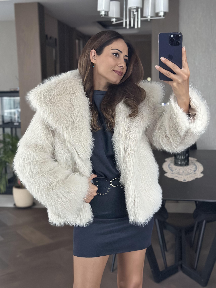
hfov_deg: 30.3
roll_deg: +2.5
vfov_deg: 39.7
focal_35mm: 48
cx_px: 108
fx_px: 399
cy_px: 144
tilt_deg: -18.9
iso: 640
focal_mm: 6.86
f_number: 1.78
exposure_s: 1/40
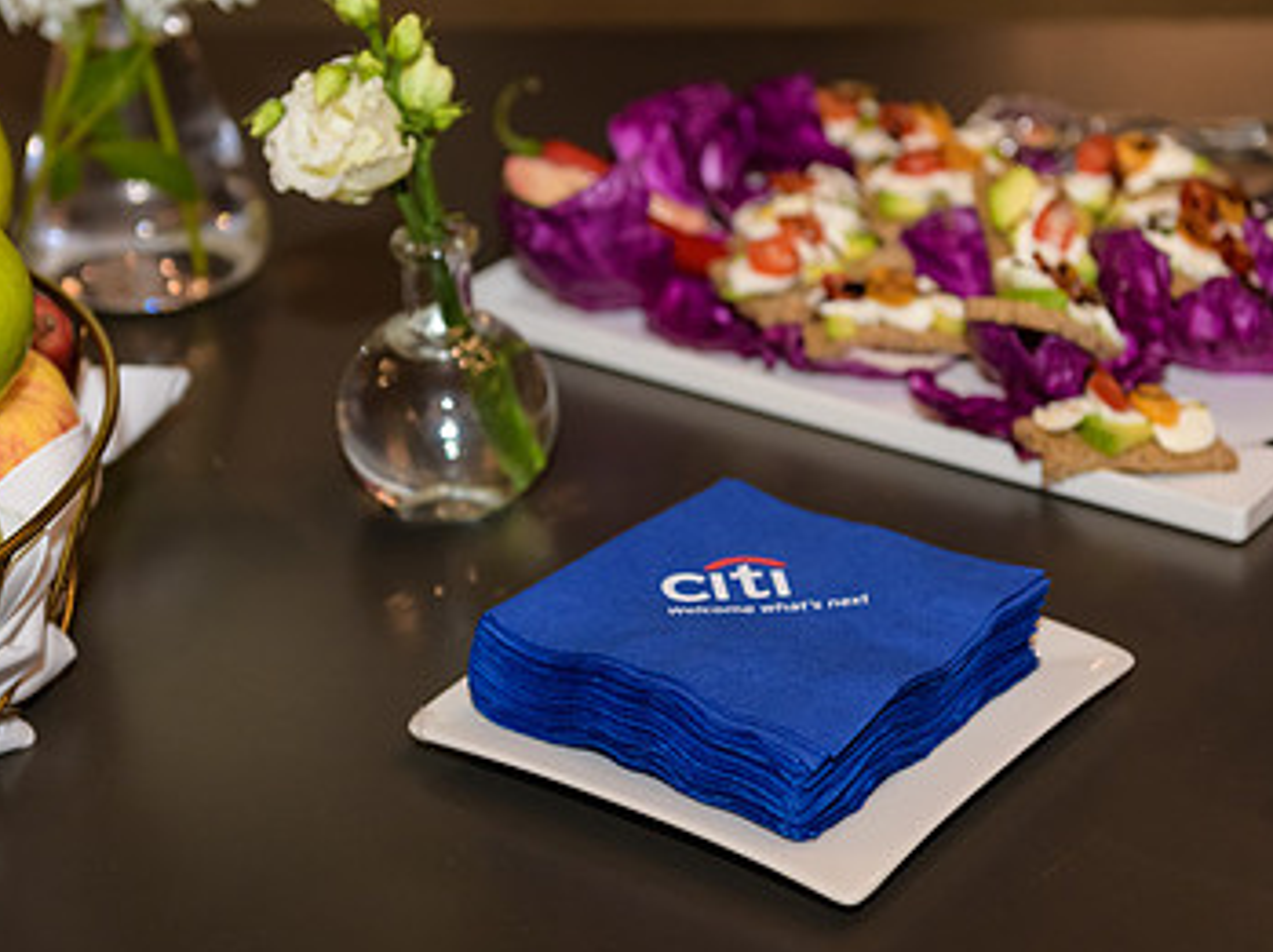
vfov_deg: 16.7
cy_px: 381
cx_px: 653
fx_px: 3233
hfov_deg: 22.3
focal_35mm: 88
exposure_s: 1/125
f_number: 3.2
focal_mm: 55
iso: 1250
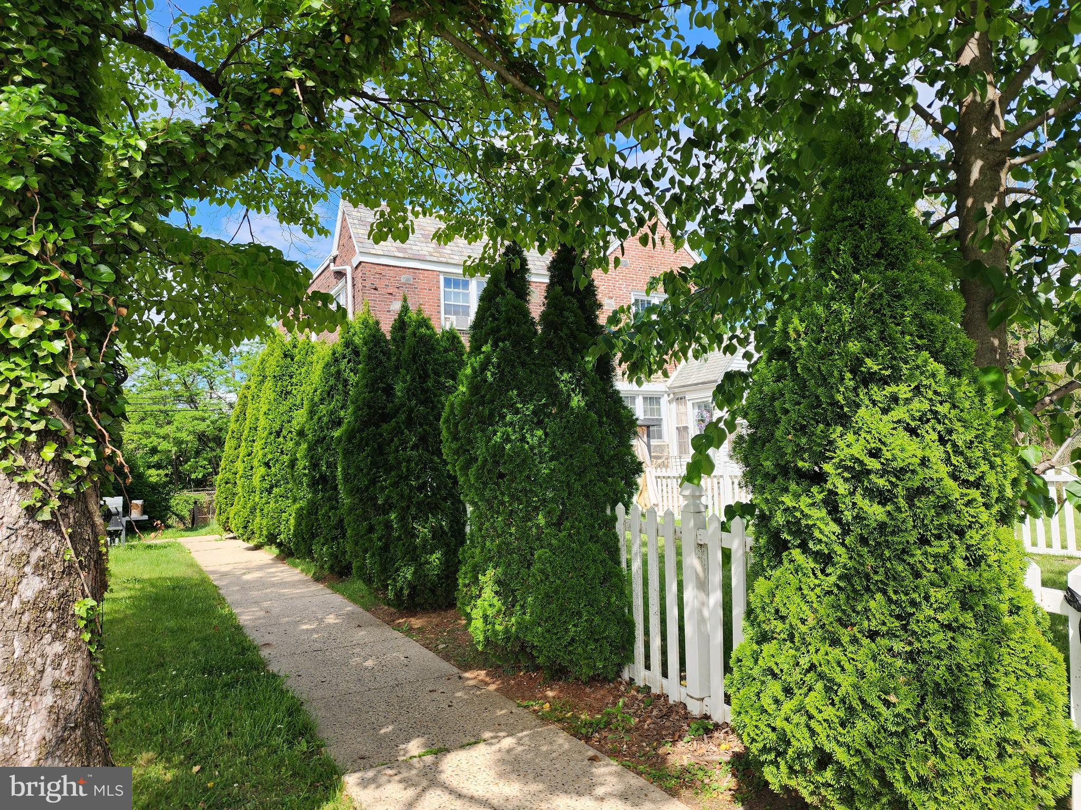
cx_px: 540
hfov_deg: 73.9
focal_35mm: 23
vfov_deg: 58.9
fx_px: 718
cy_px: 405
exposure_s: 1/439
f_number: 1.8
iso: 12
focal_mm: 6.4
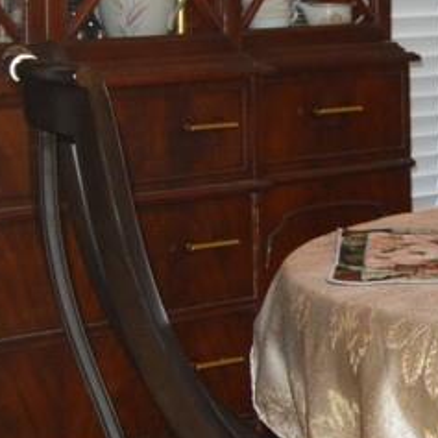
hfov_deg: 9.8
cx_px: 1081
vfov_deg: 11.2
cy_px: -9
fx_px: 2219
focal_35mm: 155
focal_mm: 18
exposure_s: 1/60
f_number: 4
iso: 400
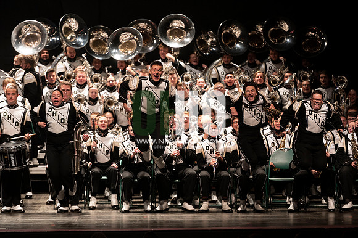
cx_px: 179
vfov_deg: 6.9
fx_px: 1988
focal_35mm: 200
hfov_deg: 10.3
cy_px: 119
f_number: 2.8
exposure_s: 1/500
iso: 2500
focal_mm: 200
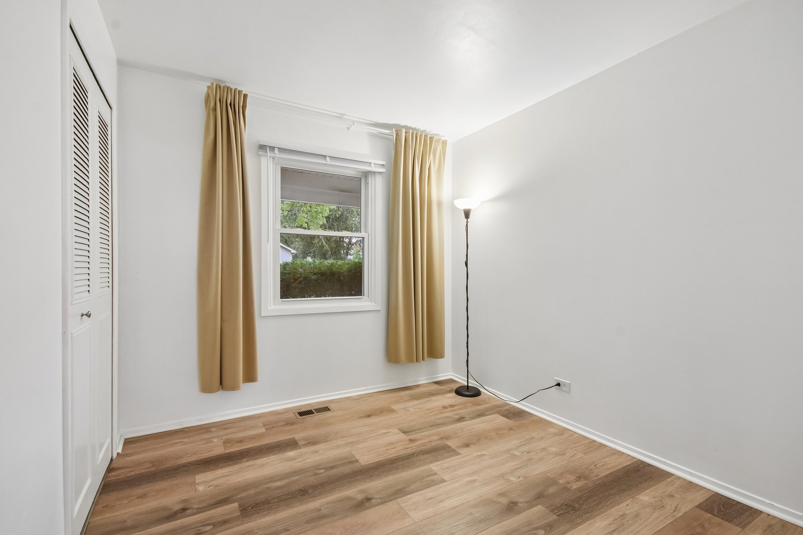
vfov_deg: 77.3
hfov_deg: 100.4
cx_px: 402
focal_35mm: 15
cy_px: 268
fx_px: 335
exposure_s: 1/15
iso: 400
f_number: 8
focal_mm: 10
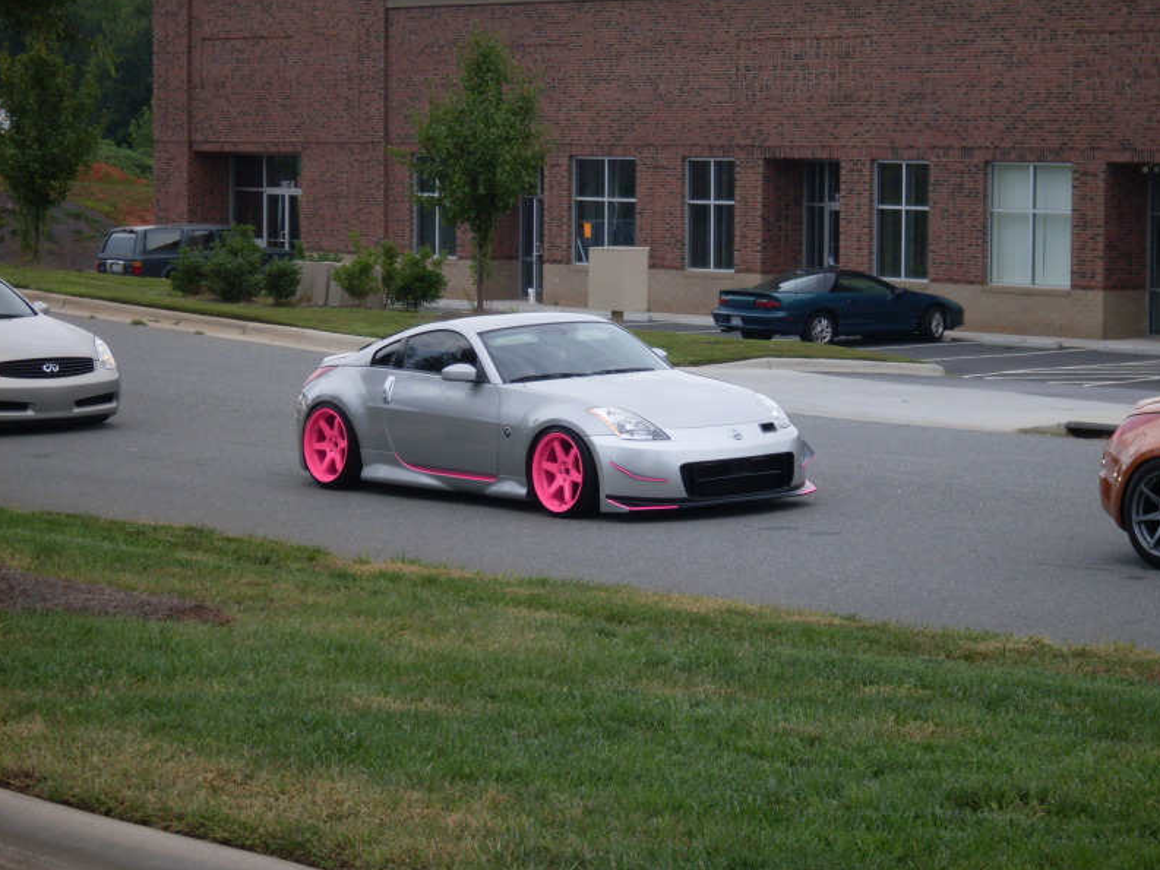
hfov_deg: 17.1
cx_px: 582
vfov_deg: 12.9
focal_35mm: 115
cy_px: 434
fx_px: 3854
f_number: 5.2
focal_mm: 18.9
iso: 80
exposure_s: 1/350
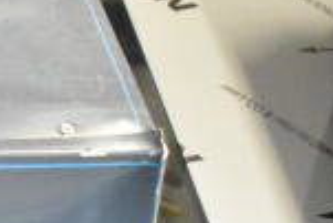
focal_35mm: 182
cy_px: 348
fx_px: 1685
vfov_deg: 7.4
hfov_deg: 10.4
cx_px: -324
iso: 14400
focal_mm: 30
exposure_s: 1/50
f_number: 4.2
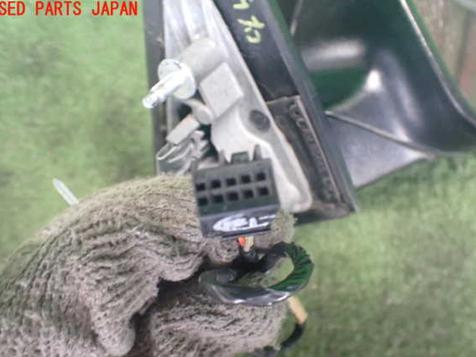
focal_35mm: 32
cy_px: 189
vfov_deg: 44.1
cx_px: 238
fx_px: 440
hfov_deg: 56.8
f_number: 2.3
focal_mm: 5.4
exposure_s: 1/30
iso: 1000
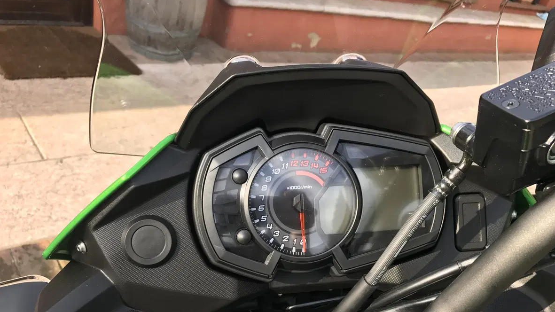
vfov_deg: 37.4
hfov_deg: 62.6
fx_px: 456
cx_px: 281
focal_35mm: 31
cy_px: 205
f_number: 1.8
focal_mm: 3.99
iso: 20
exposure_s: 1/344
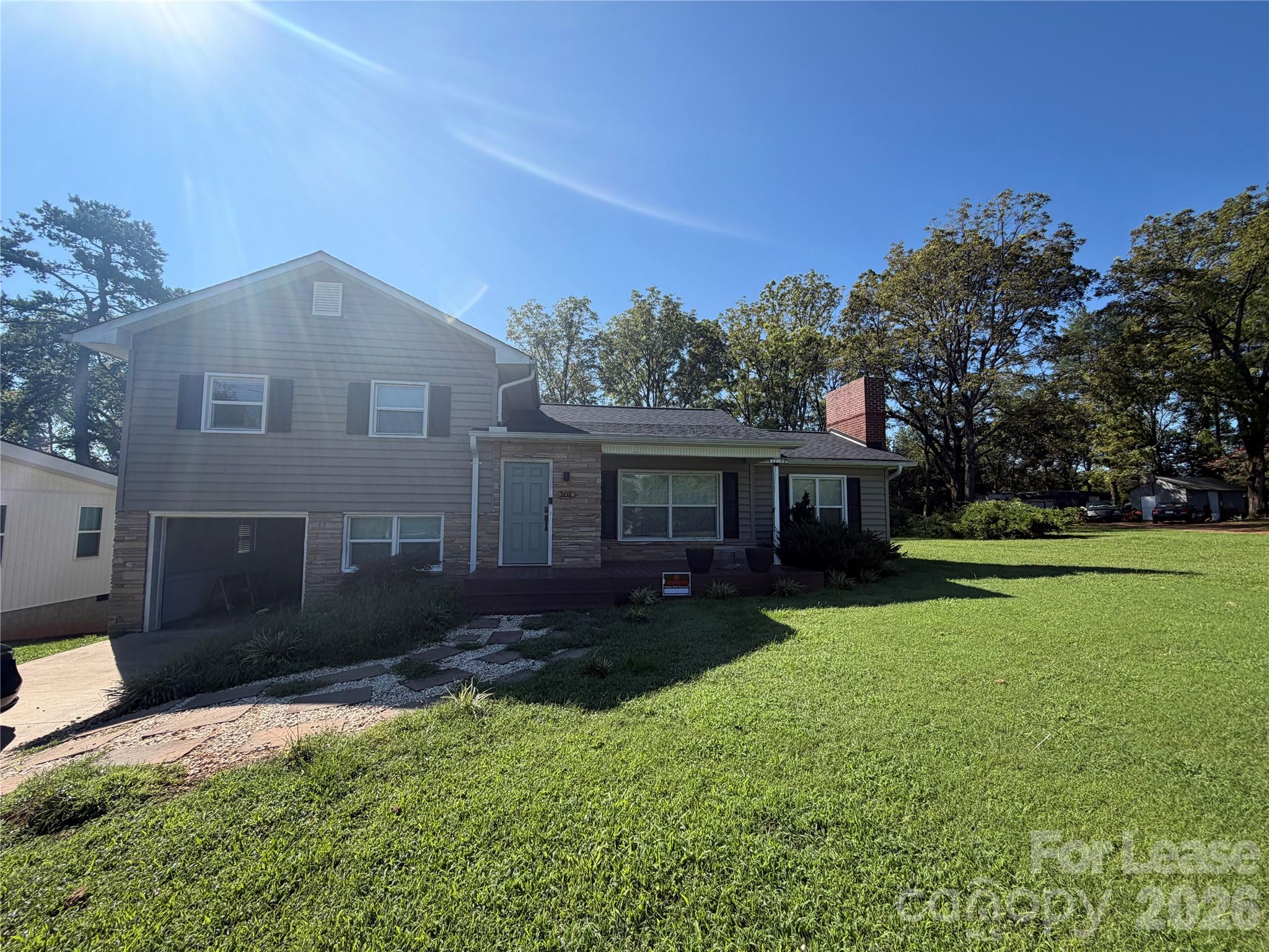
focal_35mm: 14
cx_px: 634
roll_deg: +0.1
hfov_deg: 102.1
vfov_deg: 85.7
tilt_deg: +4.7
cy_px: 476
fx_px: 513
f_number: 2.2
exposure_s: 1/770
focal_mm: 2.22
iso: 25
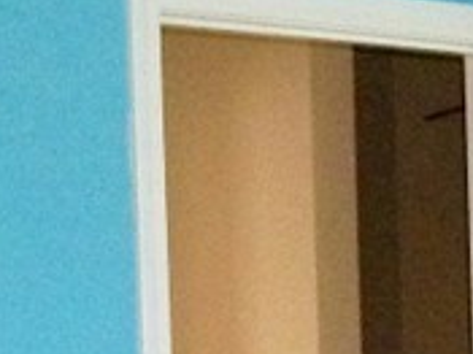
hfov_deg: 10.4
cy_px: 794
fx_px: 2553
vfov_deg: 7.5
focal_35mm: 187
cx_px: 597
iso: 400
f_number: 2.9
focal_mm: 5.7
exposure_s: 1/125
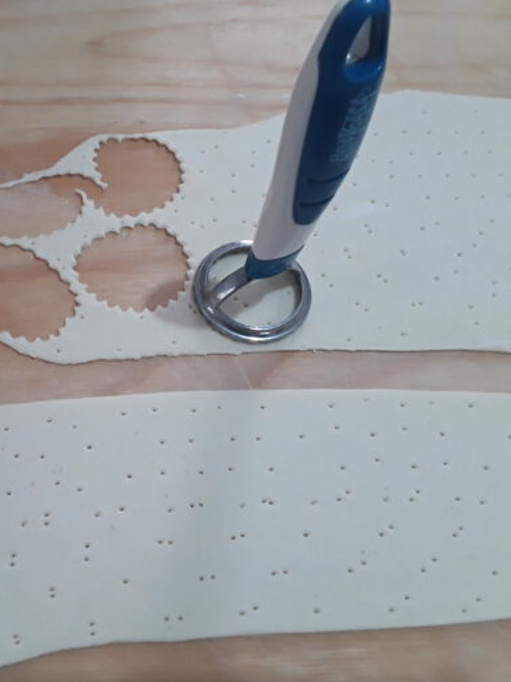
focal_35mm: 37
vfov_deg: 50.1
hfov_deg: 37.4
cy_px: 344
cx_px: 108
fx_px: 729
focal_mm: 2.91
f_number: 1.9
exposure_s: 1/33
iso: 80
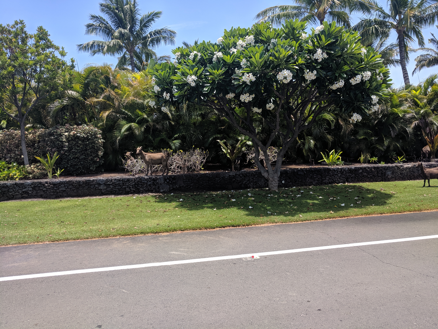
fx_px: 329
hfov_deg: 67.3
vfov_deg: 53.1
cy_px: 164
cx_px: 219
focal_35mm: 26
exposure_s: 1/1193
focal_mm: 4.67
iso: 49
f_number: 2
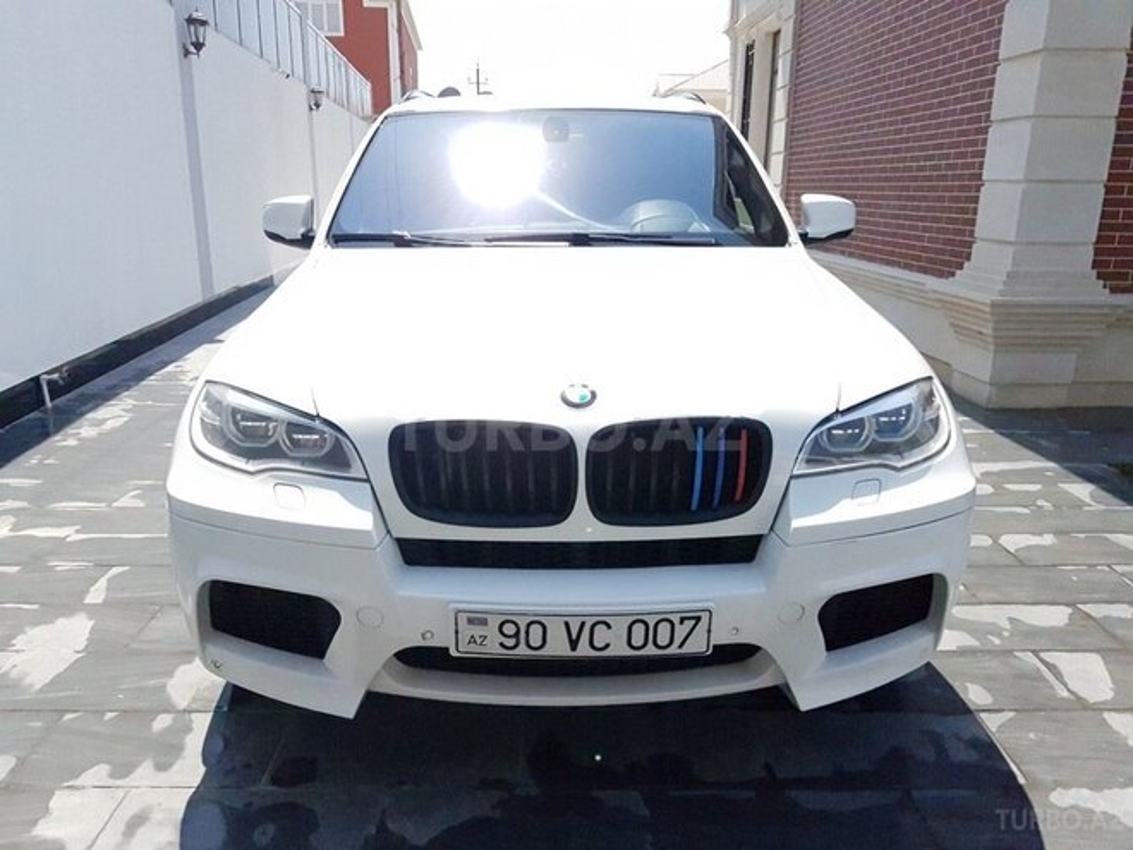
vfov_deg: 53.1
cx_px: 566
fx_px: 851
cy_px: 425
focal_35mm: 26
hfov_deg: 67.3
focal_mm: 4.2
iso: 800
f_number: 1.7
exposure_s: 1/65536
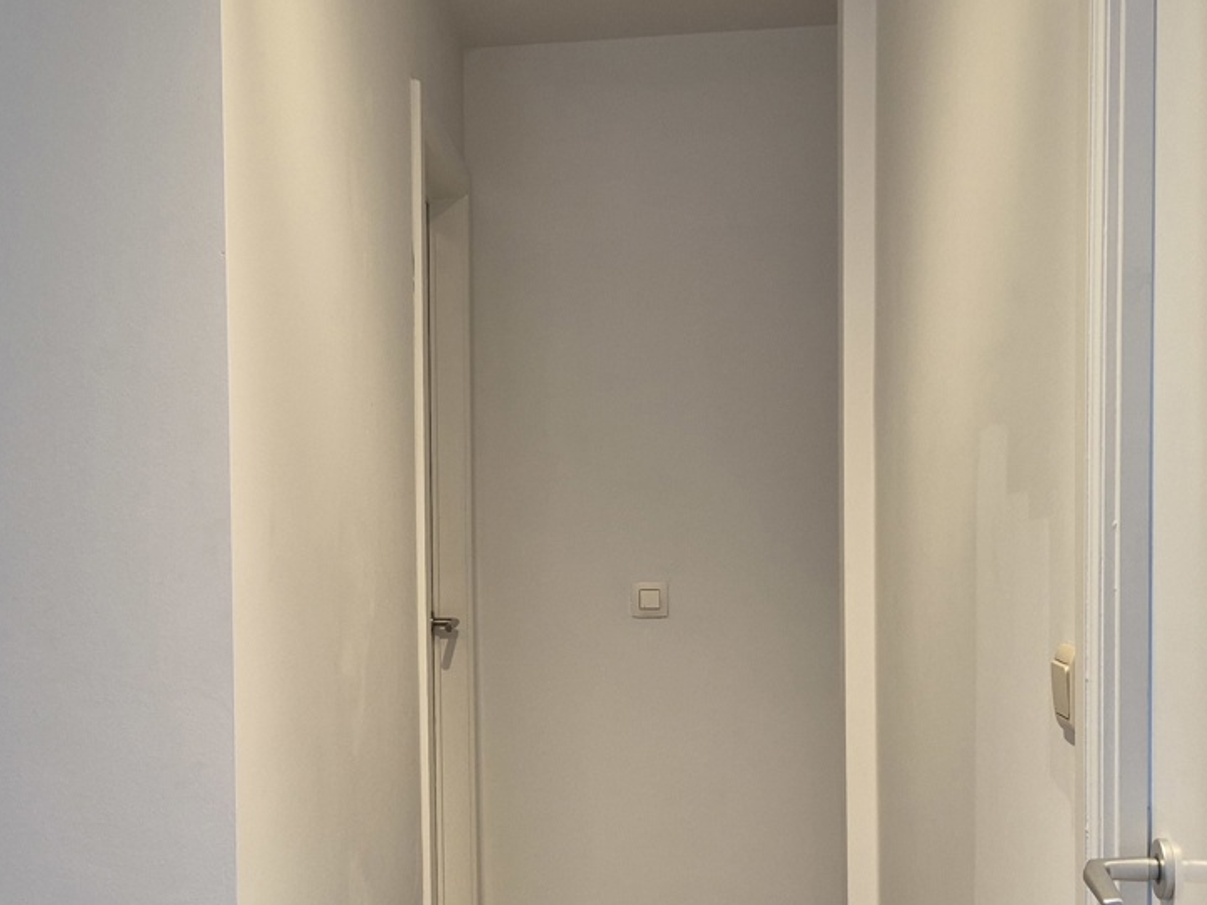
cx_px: 363
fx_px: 1778
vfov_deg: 28.4
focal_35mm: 51
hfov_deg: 36.9
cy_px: 572
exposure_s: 1/100
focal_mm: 5.4
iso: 160
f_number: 1.8
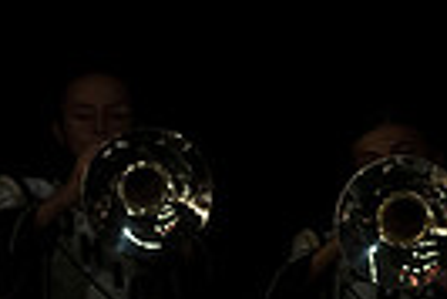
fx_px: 16246
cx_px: -276
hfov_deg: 1.6
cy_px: 618
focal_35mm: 1307
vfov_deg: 1.1
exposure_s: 1/500
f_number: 2.8
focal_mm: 300
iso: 3200
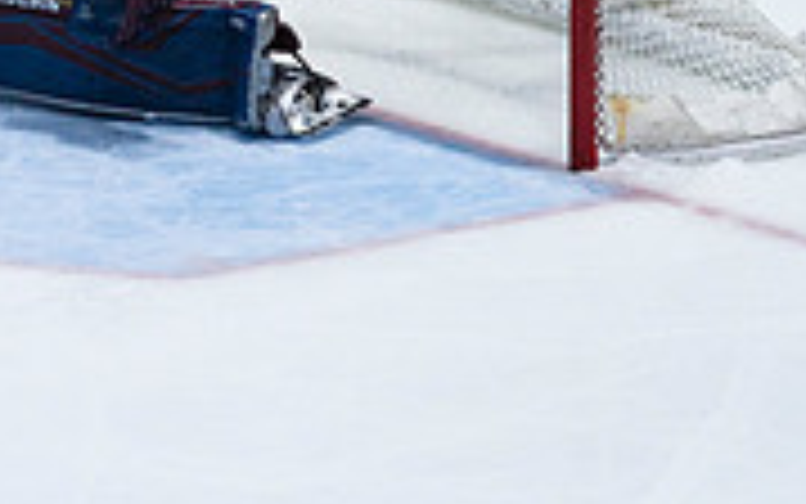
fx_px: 14502
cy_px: -232
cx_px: -41
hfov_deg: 3.2
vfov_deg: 2.0
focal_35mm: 660
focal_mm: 200
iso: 1000
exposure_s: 1/1000
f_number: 4
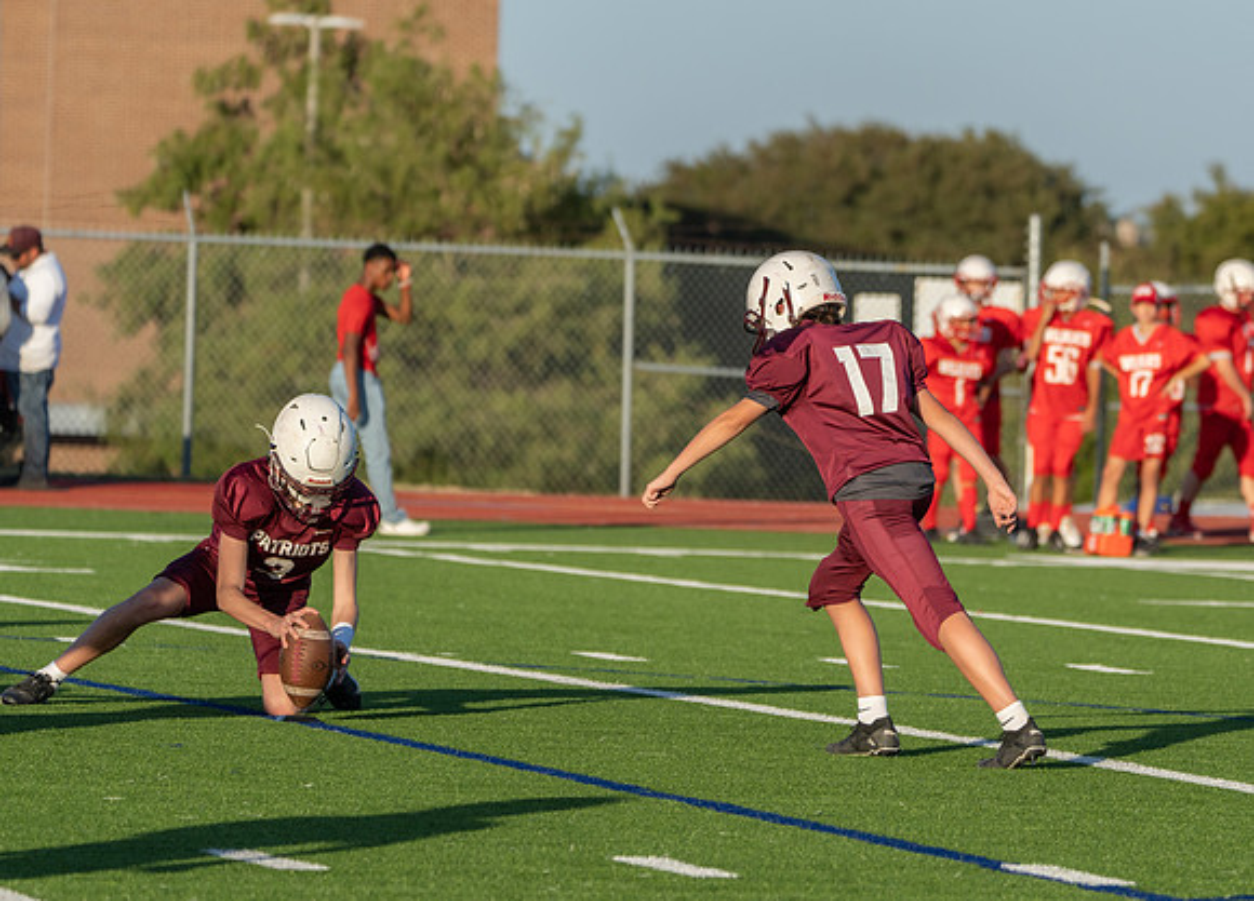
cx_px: 852
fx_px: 10175
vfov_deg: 5.1
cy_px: 465
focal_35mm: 285
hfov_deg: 7.0
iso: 200
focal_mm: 215
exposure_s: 1/1000
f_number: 5.6
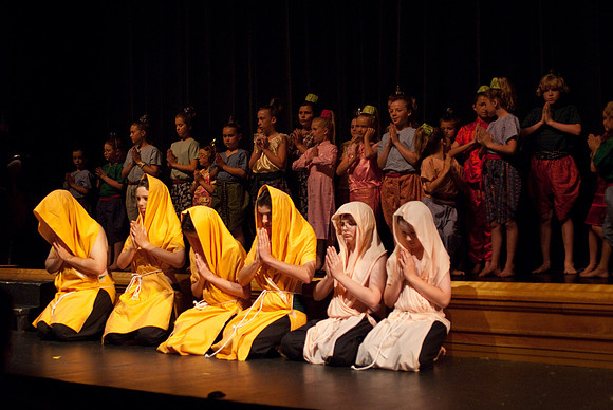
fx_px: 895
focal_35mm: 52
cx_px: 306
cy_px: 205
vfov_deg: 25.8
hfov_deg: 37.8
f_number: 2.8
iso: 1000
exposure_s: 1/125
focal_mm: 35
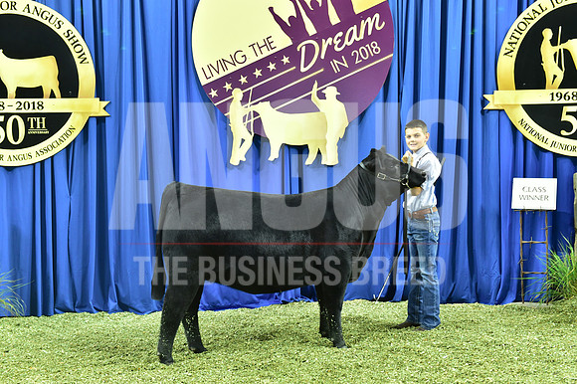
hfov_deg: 39.6
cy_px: 192
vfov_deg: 27.0
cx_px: 288
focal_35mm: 50
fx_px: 801
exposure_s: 1/160
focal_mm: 50
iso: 2500
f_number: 5
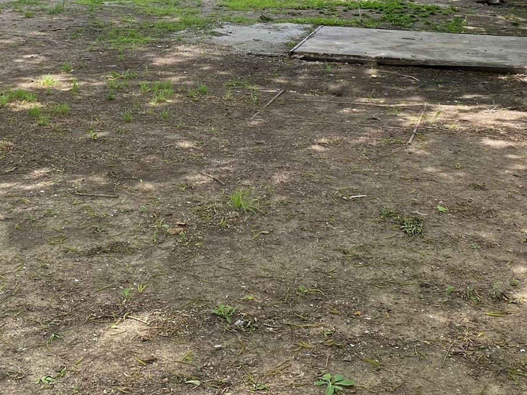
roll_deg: -2.1
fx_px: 868
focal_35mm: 57
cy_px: 1
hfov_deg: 33.7
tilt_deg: -6.7
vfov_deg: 24.5
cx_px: 228
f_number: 1.8
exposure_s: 1/666
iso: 32
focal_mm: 4.25
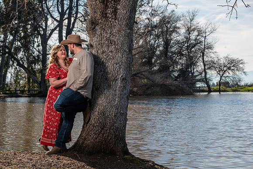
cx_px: 126
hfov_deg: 17.6
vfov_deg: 11.8
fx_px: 815
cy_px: 84
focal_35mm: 116
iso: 50
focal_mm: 116
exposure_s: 1/250
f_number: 8
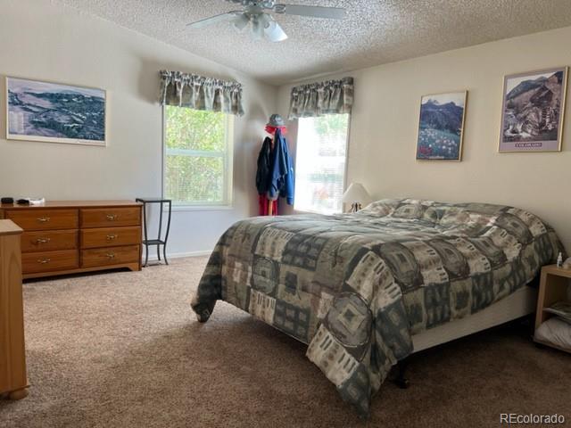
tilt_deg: -6.5
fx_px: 429
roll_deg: -2.4
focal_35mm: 26
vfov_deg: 53.1
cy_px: 214
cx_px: 286
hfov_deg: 67.3
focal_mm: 5.7
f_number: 1.5
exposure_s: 1/121
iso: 125
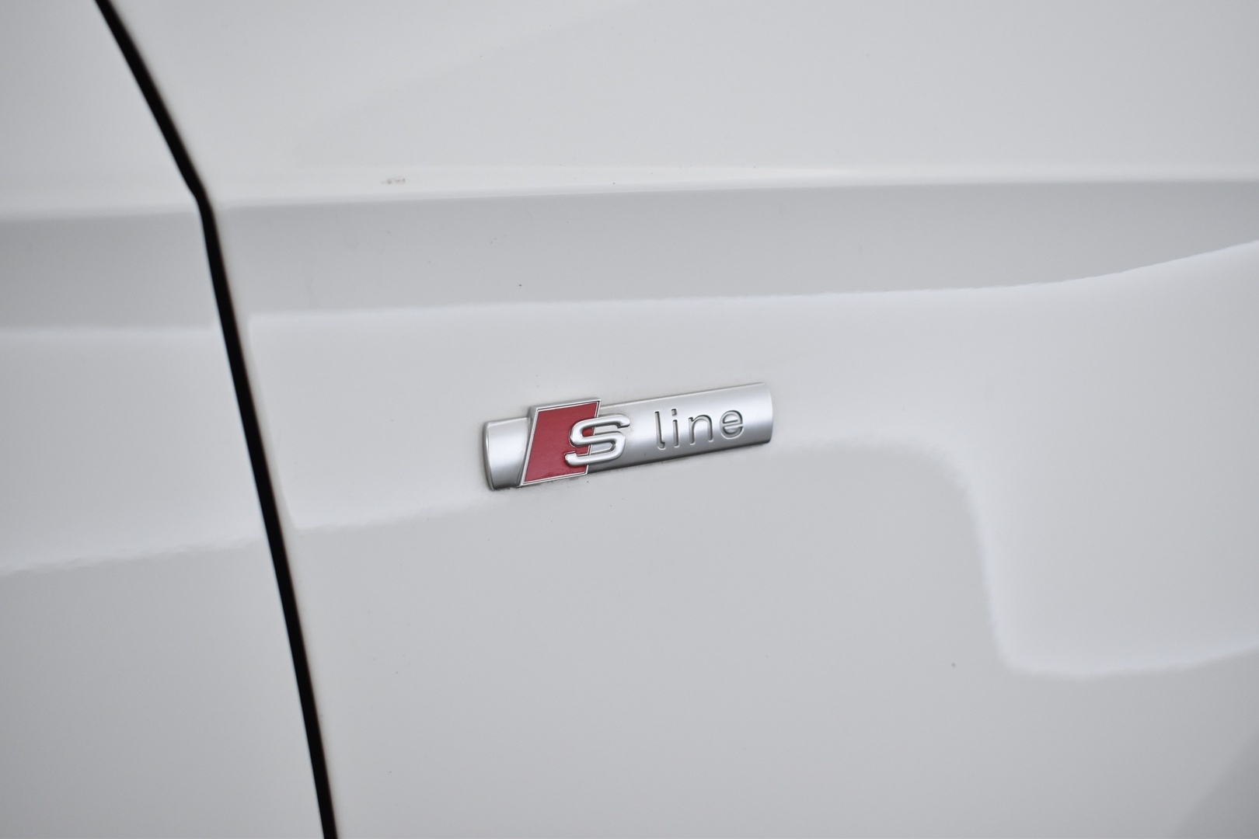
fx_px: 1521
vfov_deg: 30.8
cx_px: 630
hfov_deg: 45.0
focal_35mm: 44
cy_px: 420
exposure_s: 1/50
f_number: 4.2
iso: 900
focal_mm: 29
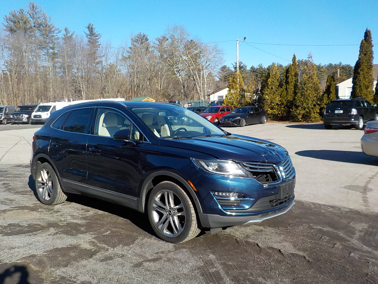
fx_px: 328
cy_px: 142
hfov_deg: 60.0
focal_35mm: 30
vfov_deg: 46.8
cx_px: 189
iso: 125
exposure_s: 1/1000
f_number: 3.3
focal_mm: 4.1
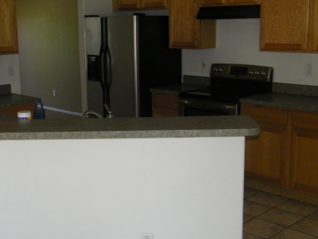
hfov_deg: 38.1
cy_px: 120
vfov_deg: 29.1
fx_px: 459
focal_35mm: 50
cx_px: 131
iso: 200
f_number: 3.8
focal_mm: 7.3
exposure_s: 1/125
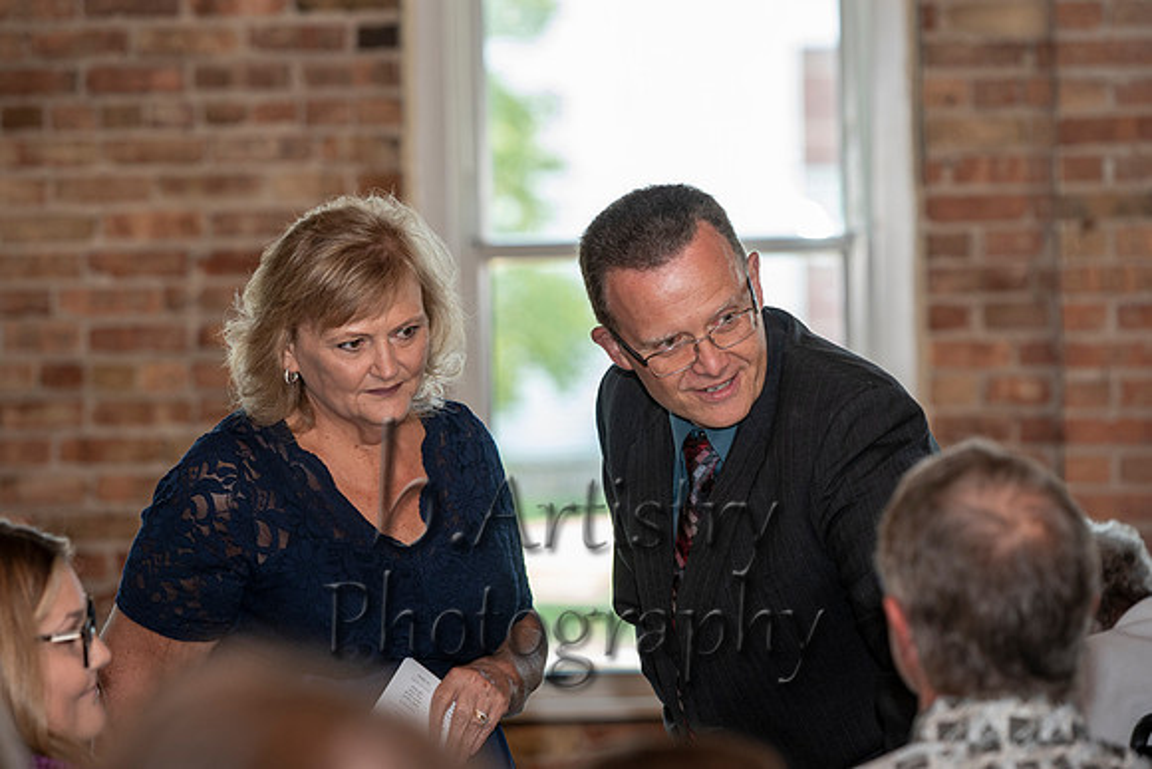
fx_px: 5422
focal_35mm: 169
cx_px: 579
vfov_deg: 8.1
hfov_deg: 12.1
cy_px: 363
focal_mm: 155
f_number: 4
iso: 640
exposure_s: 1/125
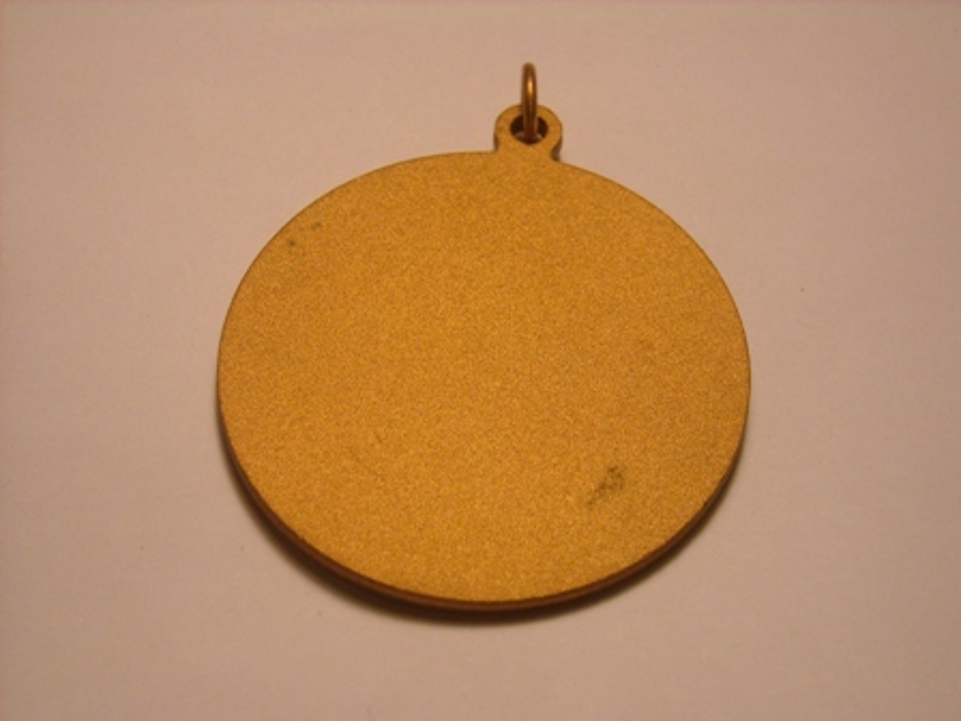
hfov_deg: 25.7
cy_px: 360
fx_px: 2110
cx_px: 480
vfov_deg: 19.4
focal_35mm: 76
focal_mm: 12.3
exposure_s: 1/239
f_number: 7.7
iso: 227
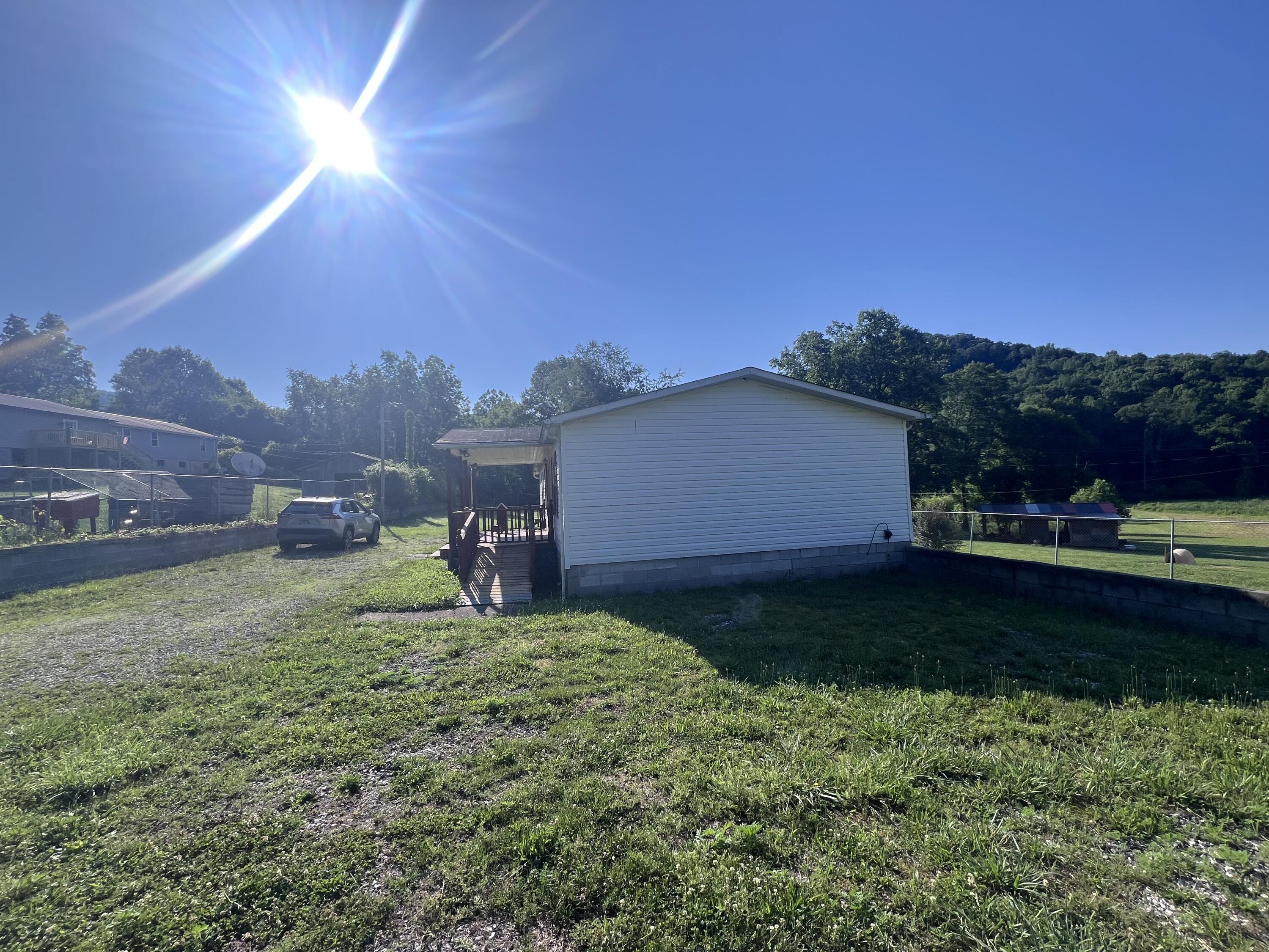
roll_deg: +3.5
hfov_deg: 106.2
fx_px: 477
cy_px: 476
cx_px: 634
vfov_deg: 89.9
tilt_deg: +3.4
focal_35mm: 13
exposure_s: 1/2053
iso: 32
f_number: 1.8
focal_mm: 1.57
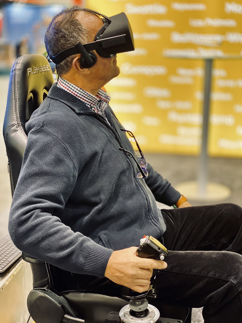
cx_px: 120
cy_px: 160
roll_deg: -0.6
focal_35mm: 53
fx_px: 494
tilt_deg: -12.7
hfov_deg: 27.5
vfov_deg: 36.2
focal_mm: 6
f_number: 2
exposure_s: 1/33
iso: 250
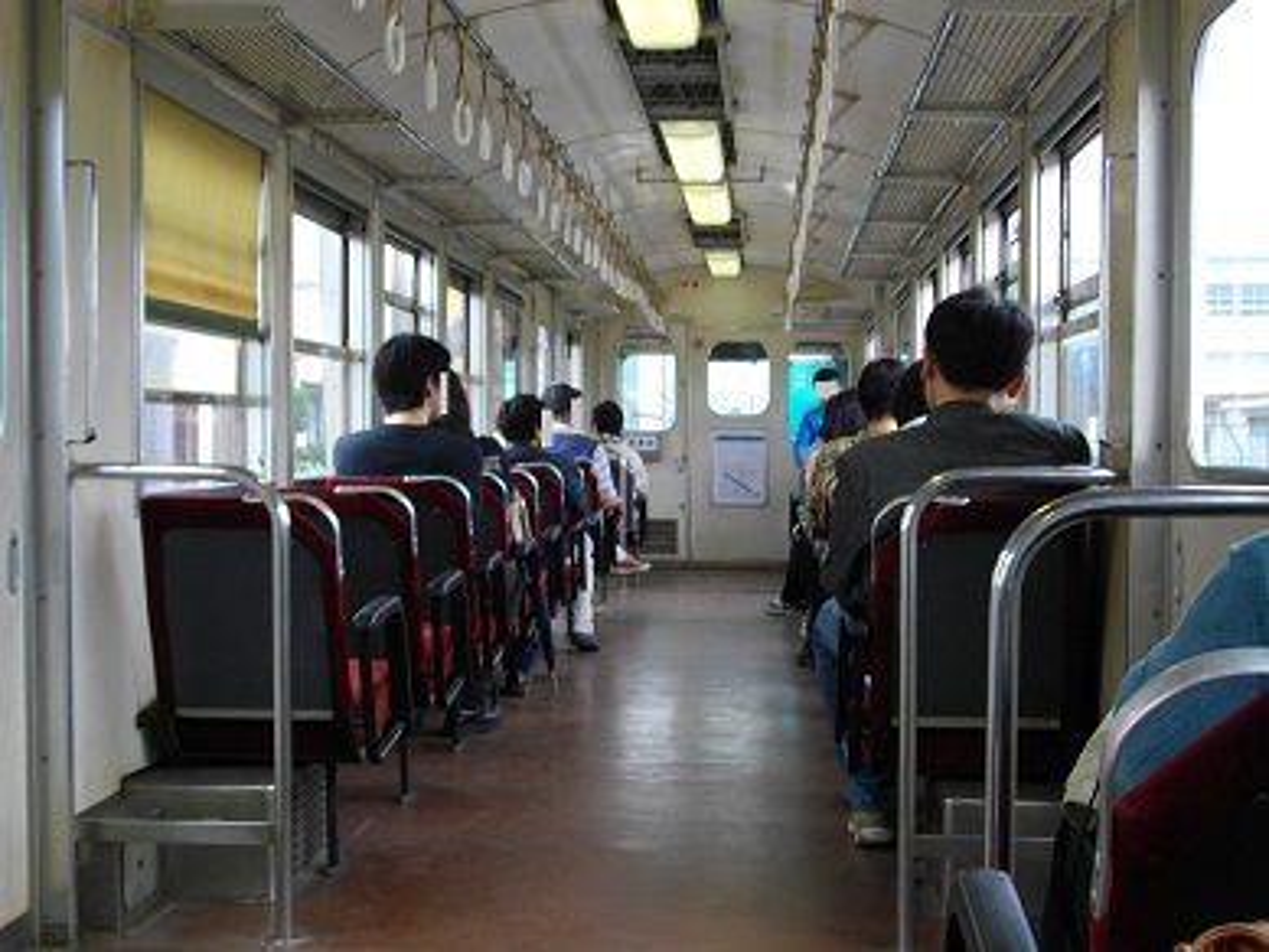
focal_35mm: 50
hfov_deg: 38.2
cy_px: 476
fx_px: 1834
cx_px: 634
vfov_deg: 29.1
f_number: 3.6
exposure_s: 1/125
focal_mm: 8.8
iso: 200
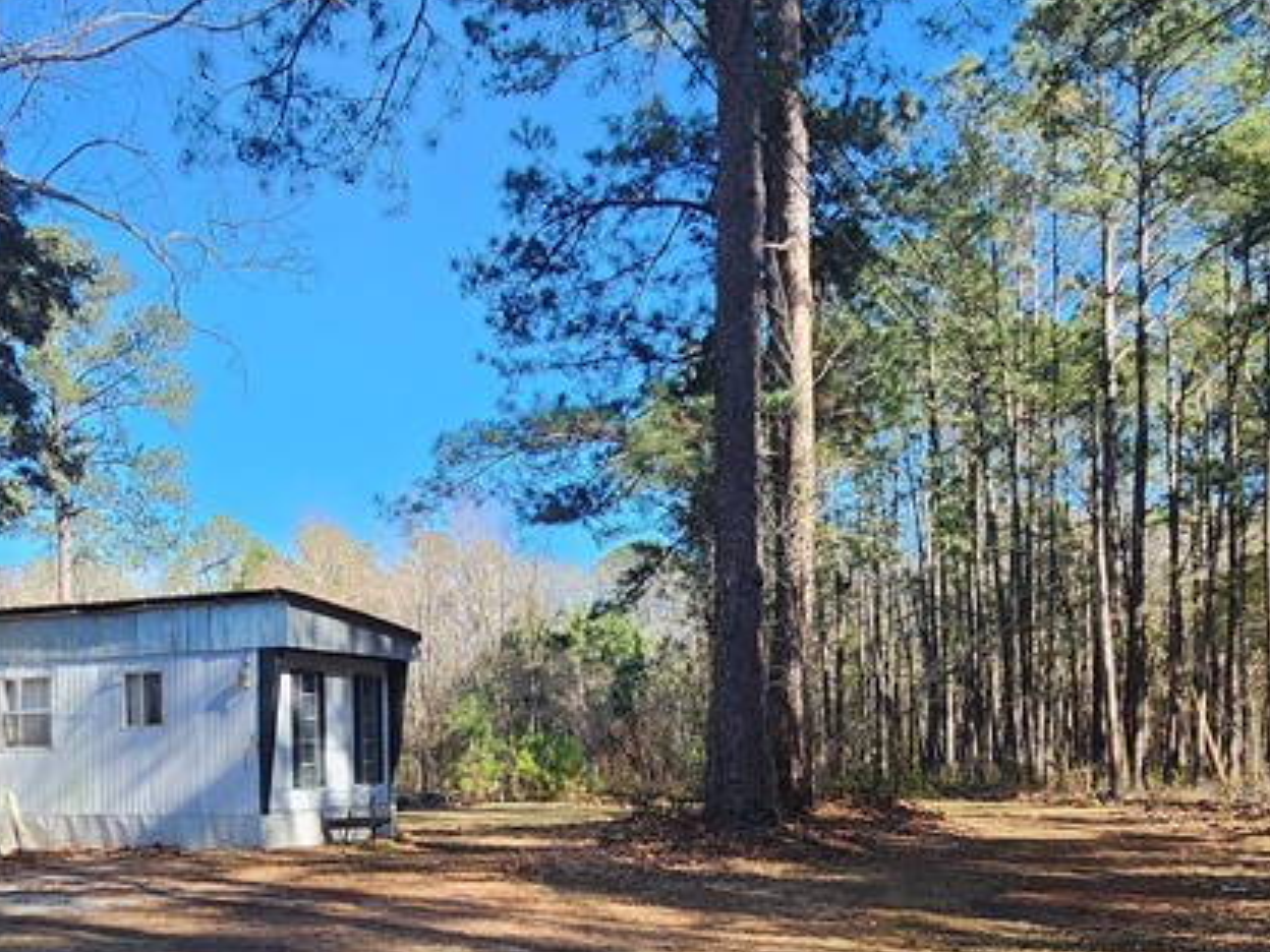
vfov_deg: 42.5
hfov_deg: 56.7
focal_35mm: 32
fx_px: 1174
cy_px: 735
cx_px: 559
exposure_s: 1/417
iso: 50
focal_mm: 2.2
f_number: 2.2
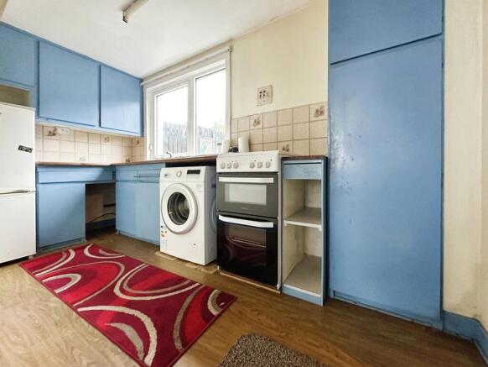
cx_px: 244
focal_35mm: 14
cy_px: 184
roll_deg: +0.8
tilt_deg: -3.2
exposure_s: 1/50
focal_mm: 2.22
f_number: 2.2
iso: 400
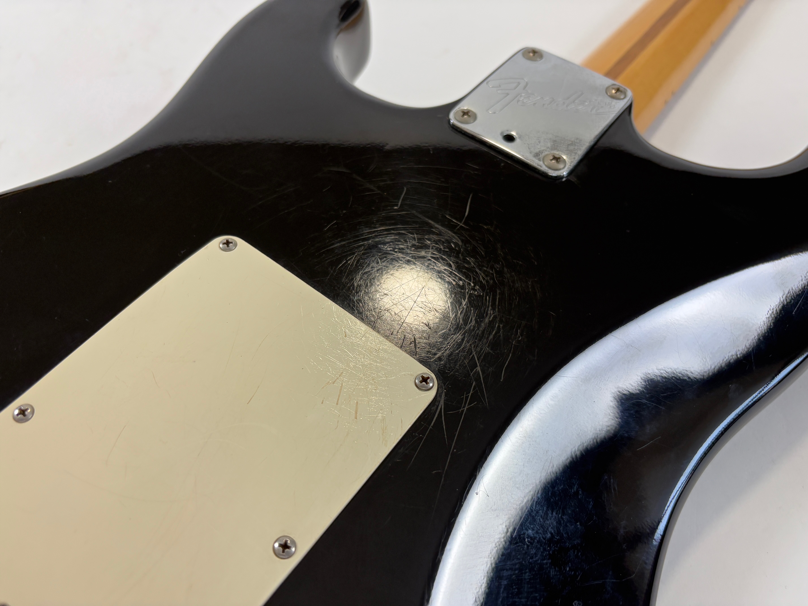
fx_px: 607
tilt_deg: -53.0
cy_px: 303
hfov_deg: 67.3
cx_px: 404
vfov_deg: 53.1
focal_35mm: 26
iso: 125
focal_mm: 5.96
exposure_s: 1/100
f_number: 1.6
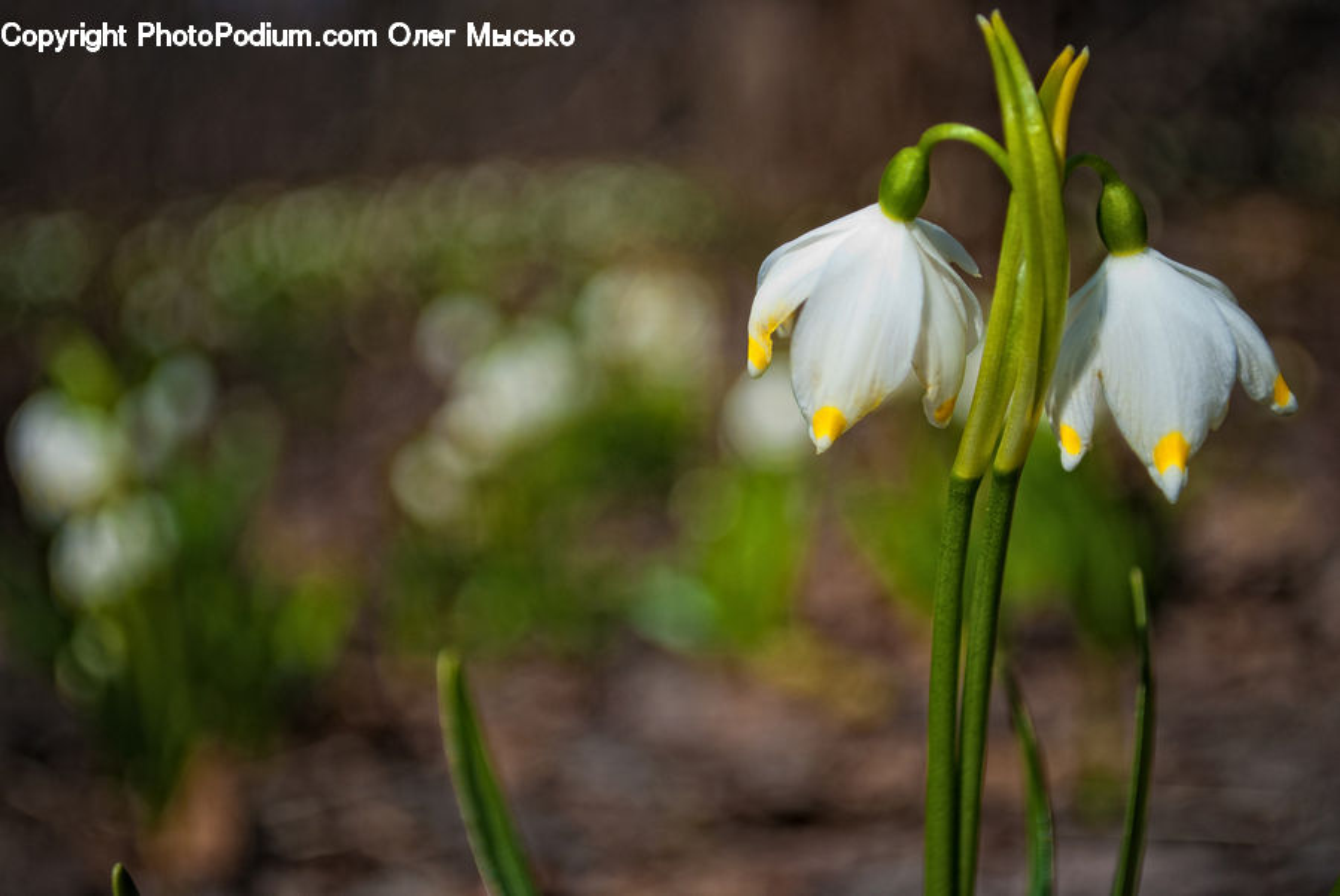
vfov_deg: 19.0
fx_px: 2683
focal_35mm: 72
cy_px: 448
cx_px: 670
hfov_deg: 28.0
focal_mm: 48
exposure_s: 1/500
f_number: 5.3
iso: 200
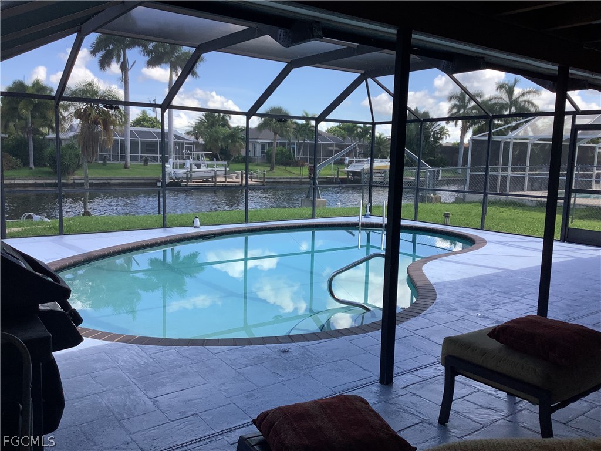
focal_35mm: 31
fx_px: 538
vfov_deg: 45.4
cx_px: 300
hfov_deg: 58.4
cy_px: 226
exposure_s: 1/452
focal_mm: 3.3
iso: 25
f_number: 2.4
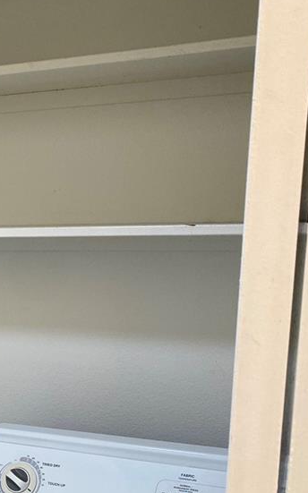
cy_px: 382
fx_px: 806
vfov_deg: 33.2
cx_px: -82
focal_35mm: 60
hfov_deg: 20.0
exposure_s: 1/120
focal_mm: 4.25
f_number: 1.8
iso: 80
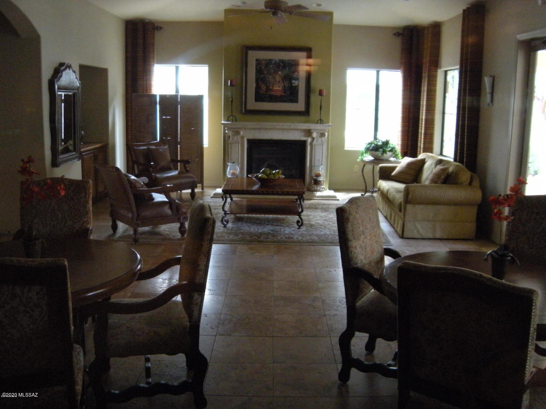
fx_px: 552
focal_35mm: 35
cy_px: 204
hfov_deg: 52.6
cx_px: 273
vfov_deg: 40.7
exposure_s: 1/14.2
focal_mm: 5.9
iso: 400
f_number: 3.8
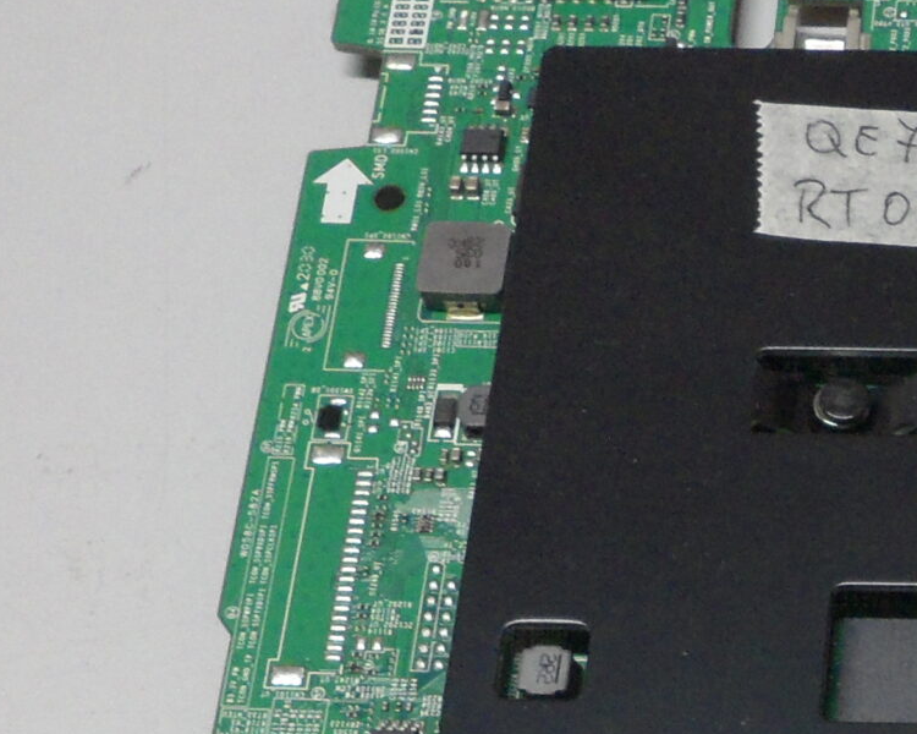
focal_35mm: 90
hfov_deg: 19.3
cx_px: 1259
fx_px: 2443
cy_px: 933
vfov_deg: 16.2
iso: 200
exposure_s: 1/15
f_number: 3.5
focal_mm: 4.9
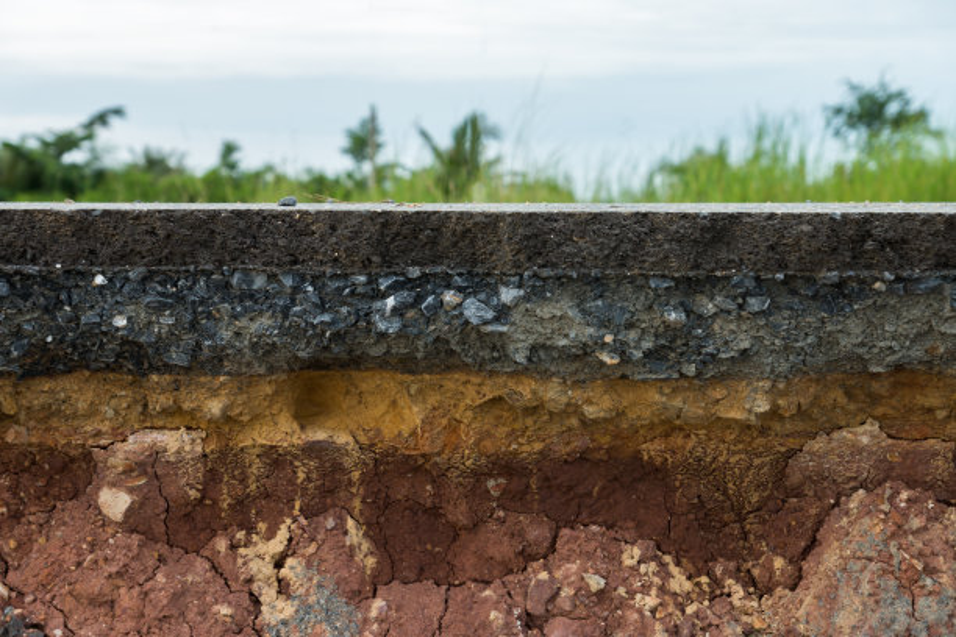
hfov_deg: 27.0
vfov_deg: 18.2
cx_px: 478
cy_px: 318
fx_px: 1992
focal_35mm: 75
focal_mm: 50
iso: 100
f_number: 4.5
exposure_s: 1/160
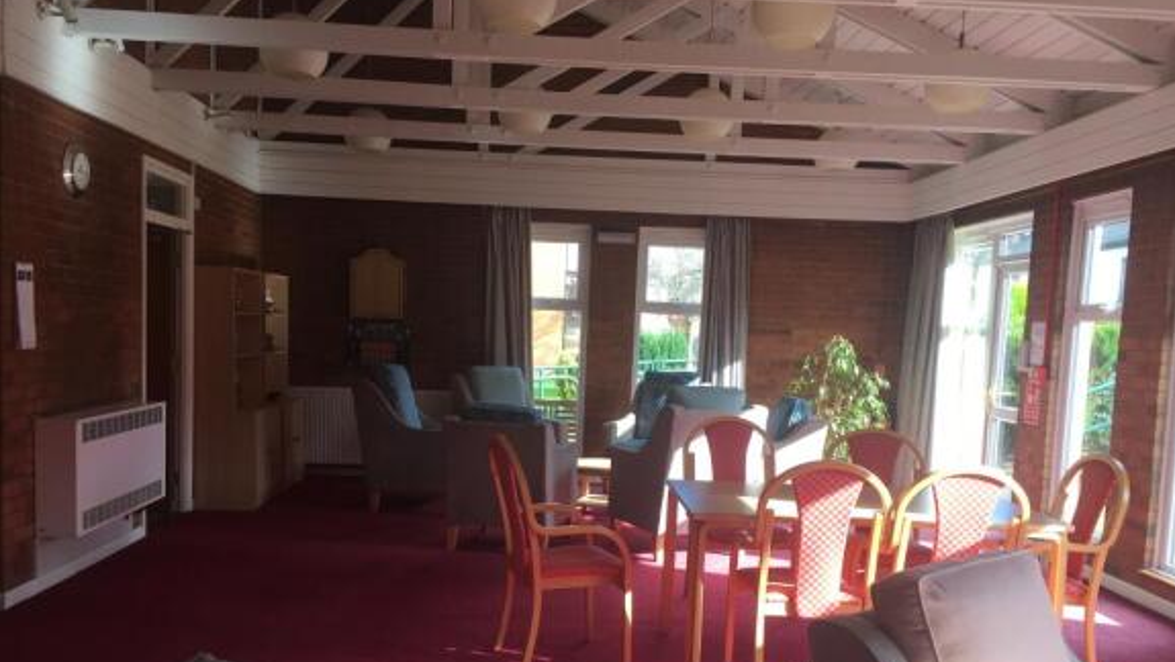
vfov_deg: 36.5
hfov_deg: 61.0
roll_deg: -2.3
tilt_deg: -4.6
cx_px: 594
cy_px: 420
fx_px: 997
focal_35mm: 32
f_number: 2.2
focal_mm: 4.15
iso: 32
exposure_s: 1/105
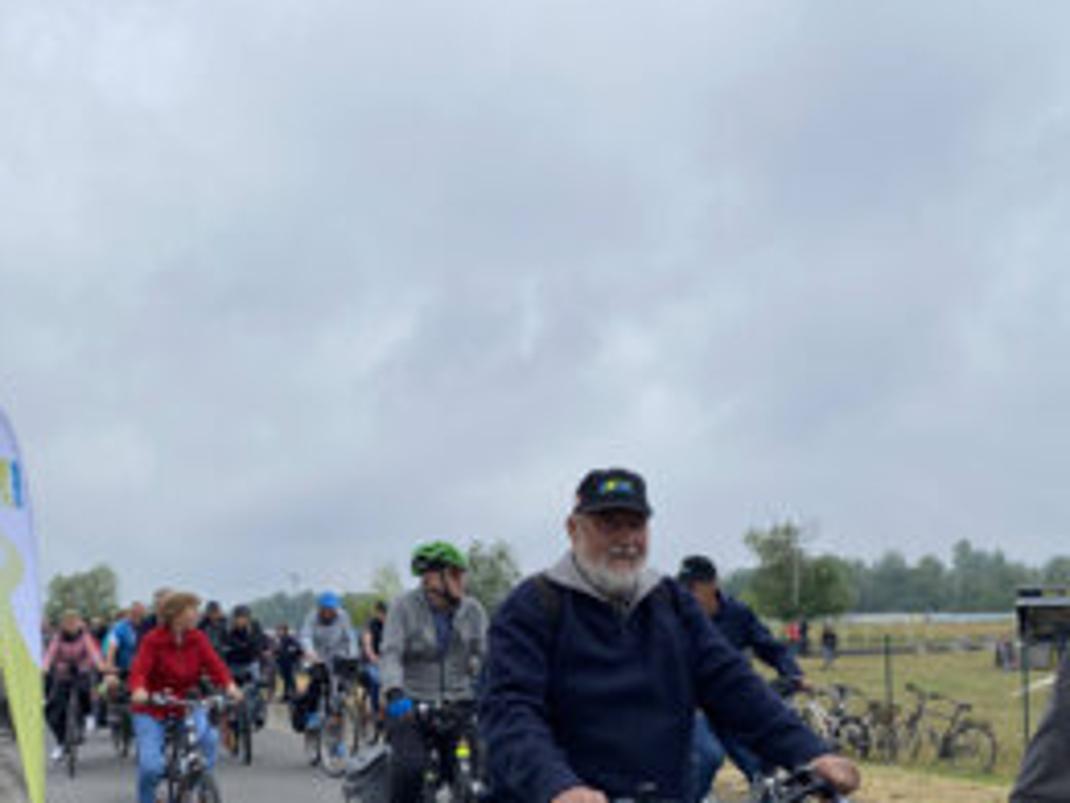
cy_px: 593
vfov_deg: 35.2
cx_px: 543
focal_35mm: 40
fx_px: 1236
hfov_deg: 46.8
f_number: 1.8
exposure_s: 1/1838
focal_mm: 4.2
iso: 32
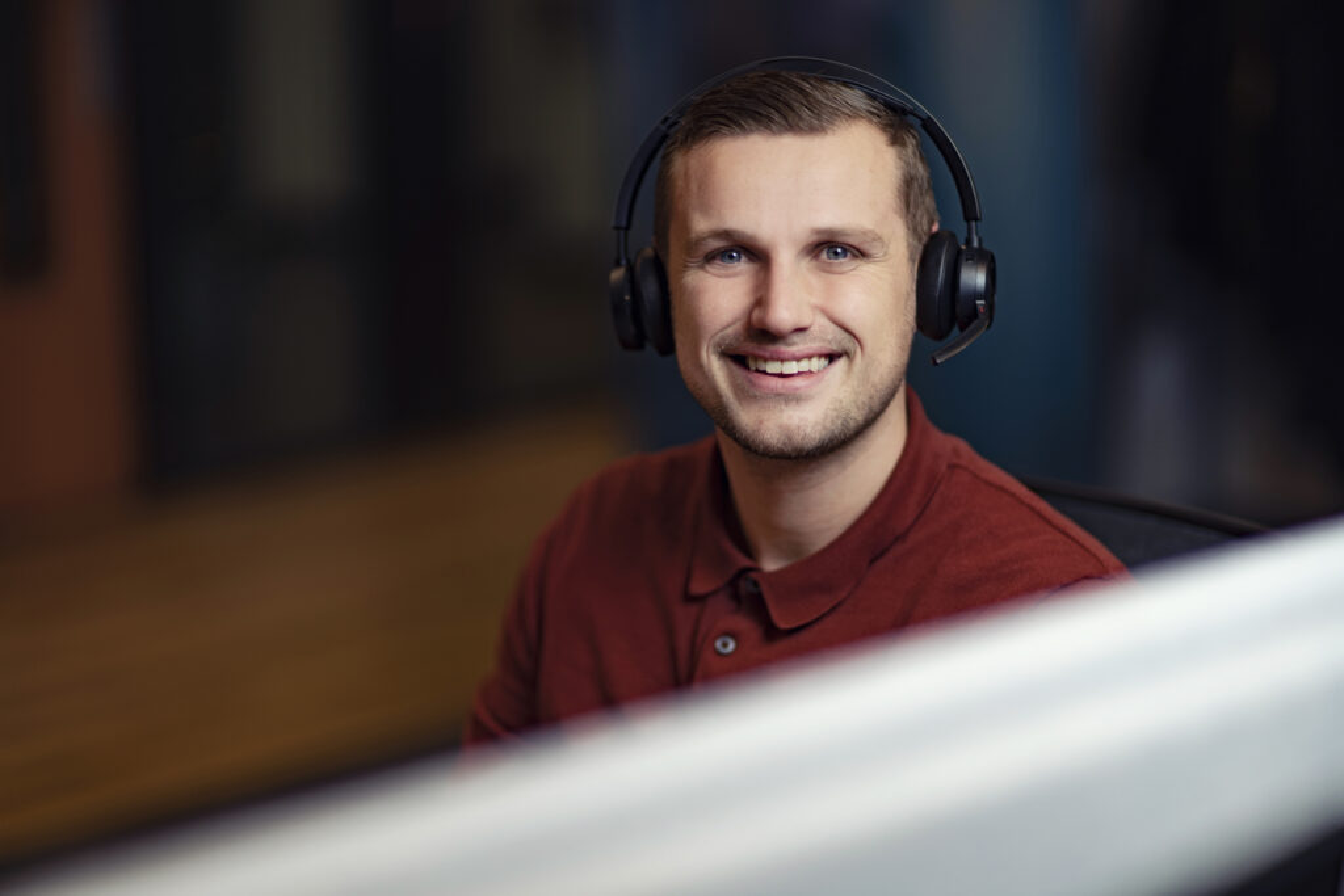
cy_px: 448
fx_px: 3174
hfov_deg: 23.9
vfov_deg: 16.1
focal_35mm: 85
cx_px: 672
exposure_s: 1/500
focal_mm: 85
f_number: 1.3
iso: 125
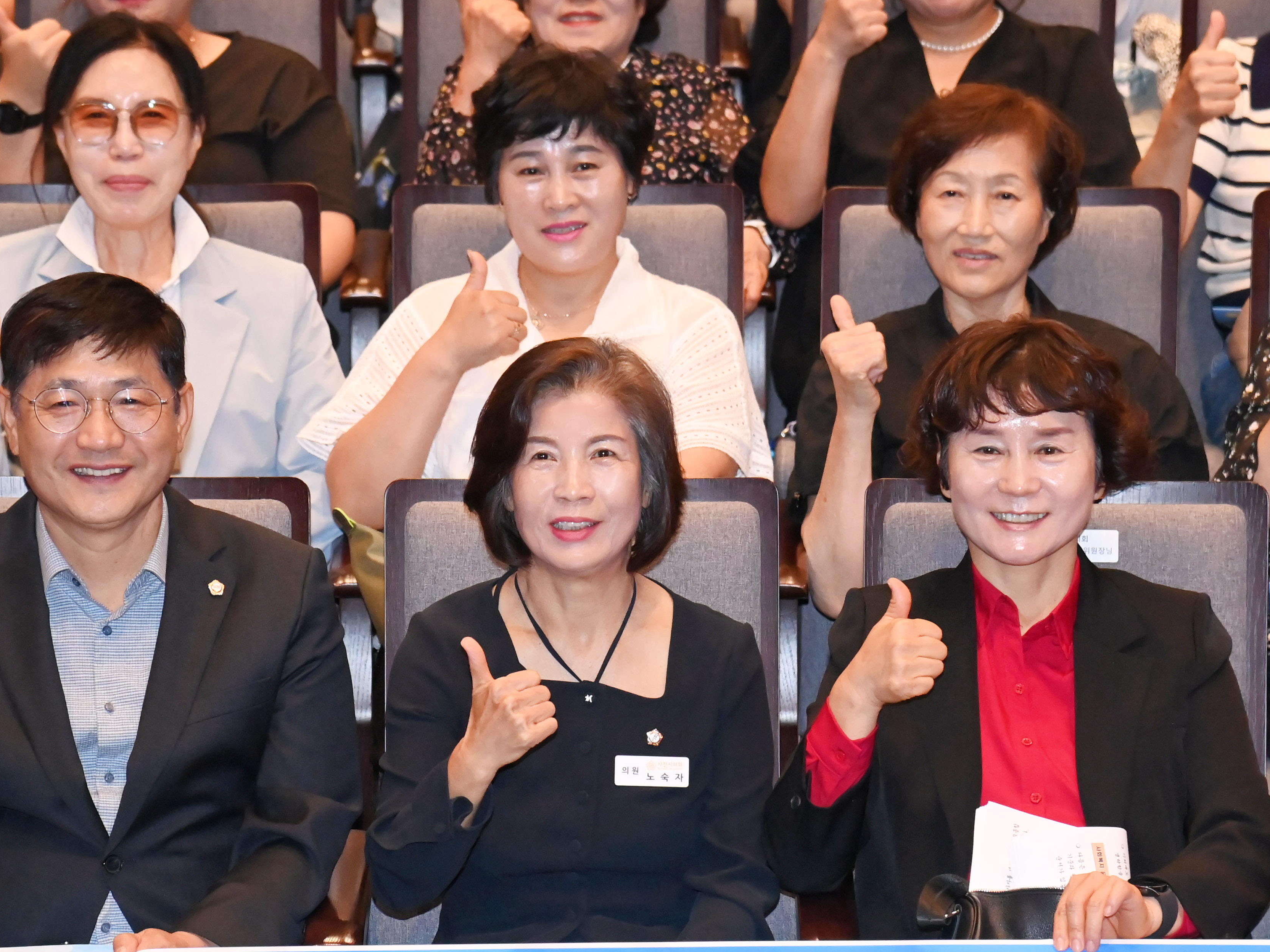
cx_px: 554
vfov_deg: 7.7
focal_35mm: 193
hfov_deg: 10.2
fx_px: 7080
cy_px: 611
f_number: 5.6
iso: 8000
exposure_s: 1/200
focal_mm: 120
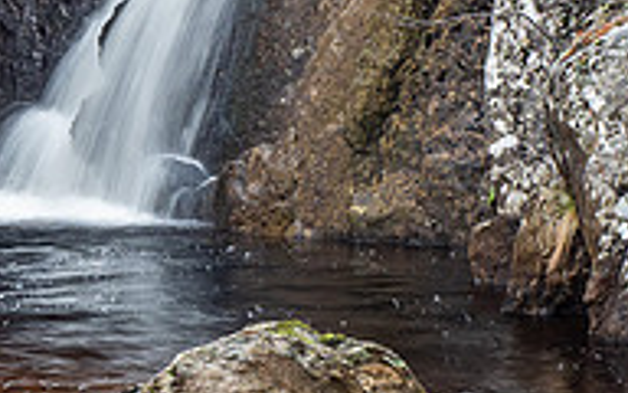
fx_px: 2328
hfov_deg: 15.2
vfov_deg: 9.6
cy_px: 92
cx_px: 64
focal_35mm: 136
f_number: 7.1
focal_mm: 20
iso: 200
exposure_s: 1/3
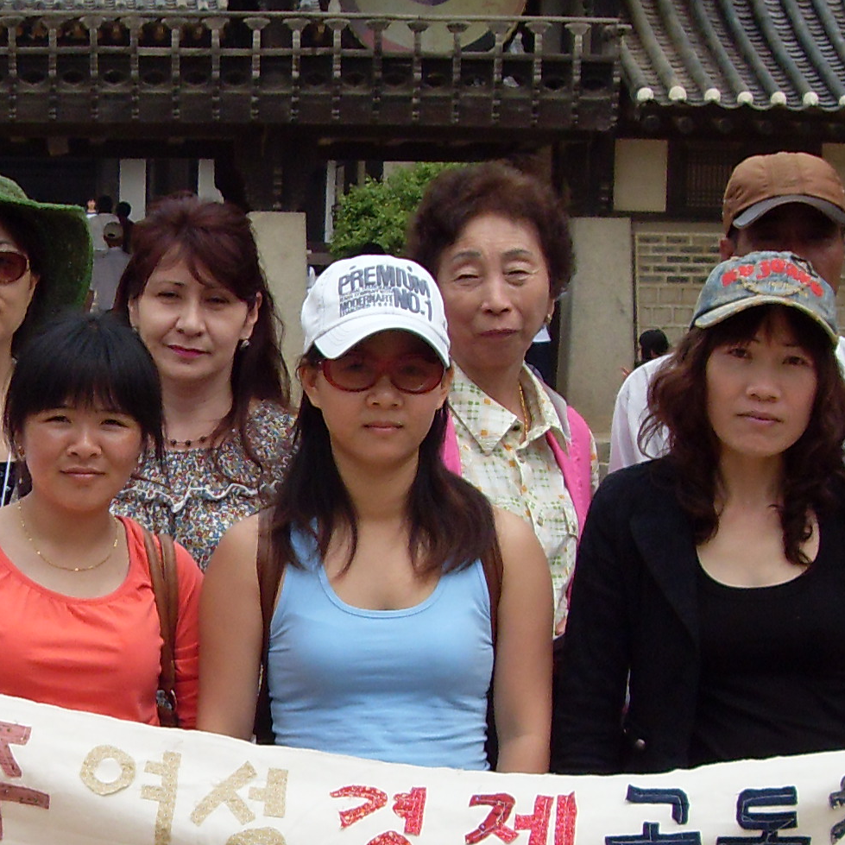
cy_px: 742
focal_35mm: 109
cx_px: 371
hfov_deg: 16.0
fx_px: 3010
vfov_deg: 15.8
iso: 80
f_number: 7
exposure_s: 1/180
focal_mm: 6.3
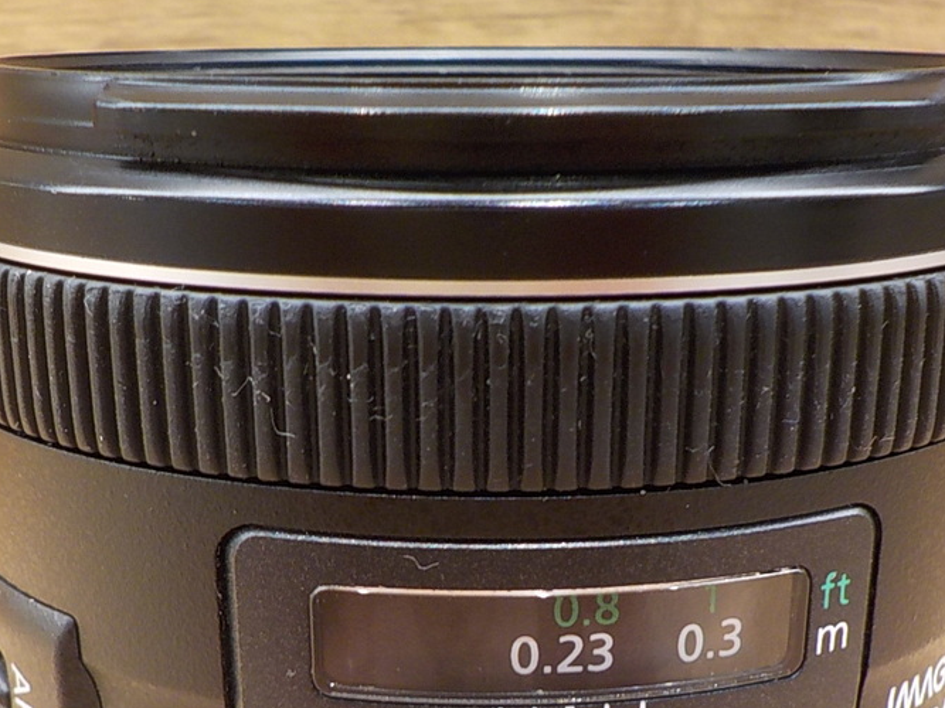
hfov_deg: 35.5
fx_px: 1474
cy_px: 629
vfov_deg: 26.2
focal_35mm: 54
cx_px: 475
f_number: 3.3
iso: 140
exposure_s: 1/30
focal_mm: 4.1
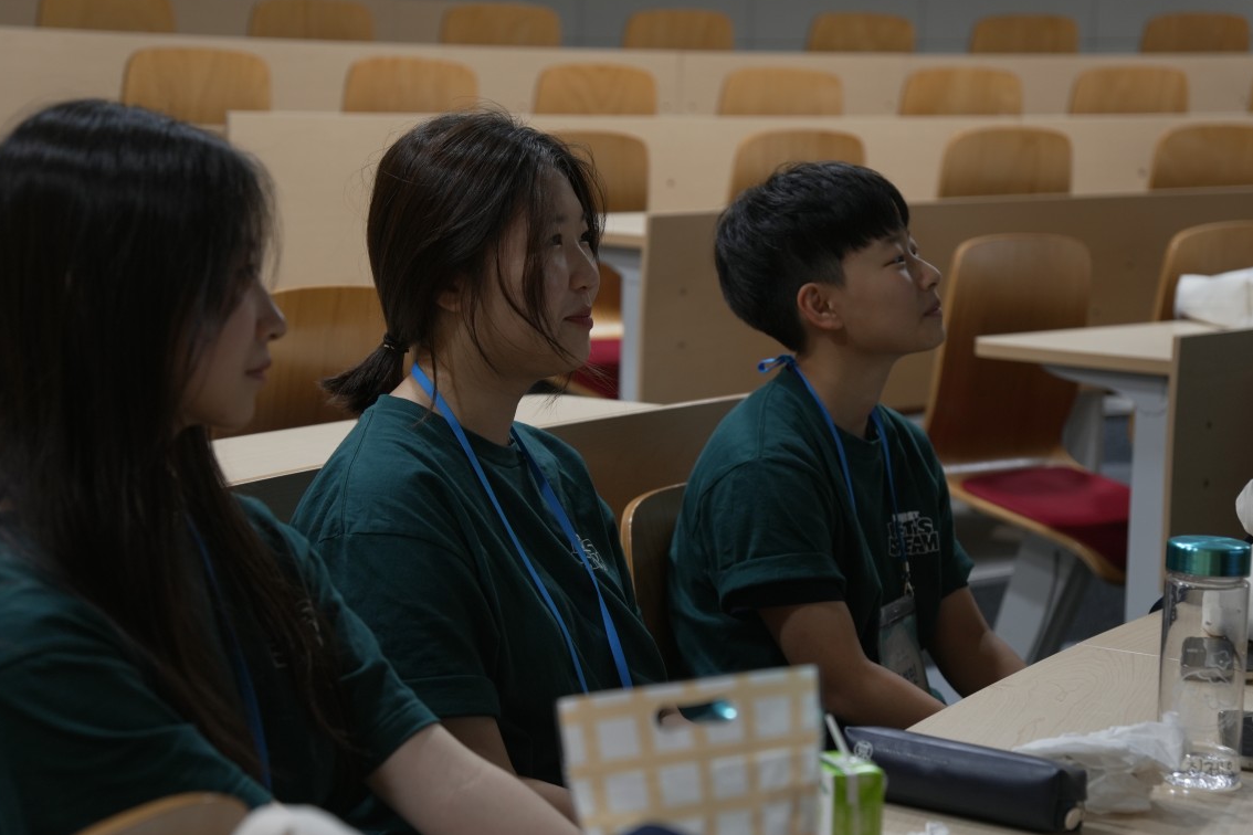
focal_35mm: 80
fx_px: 2769
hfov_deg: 25.5
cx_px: 589
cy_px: 455
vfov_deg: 17.2
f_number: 2.8
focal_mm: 47
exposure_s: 1/60
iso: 320
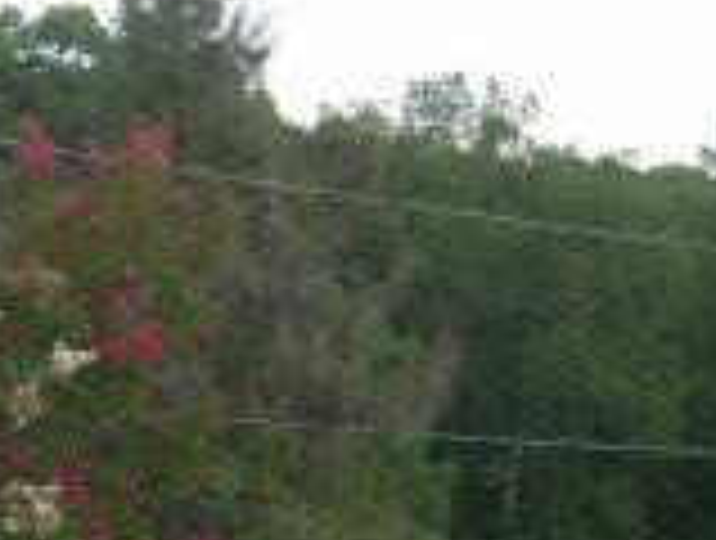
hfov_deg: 14.5
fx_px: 2571
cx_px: -441
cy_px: 513
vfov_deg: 11.9
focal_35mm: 124
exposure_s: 1/75.8
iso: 50
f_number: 4.9
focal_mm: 5.7
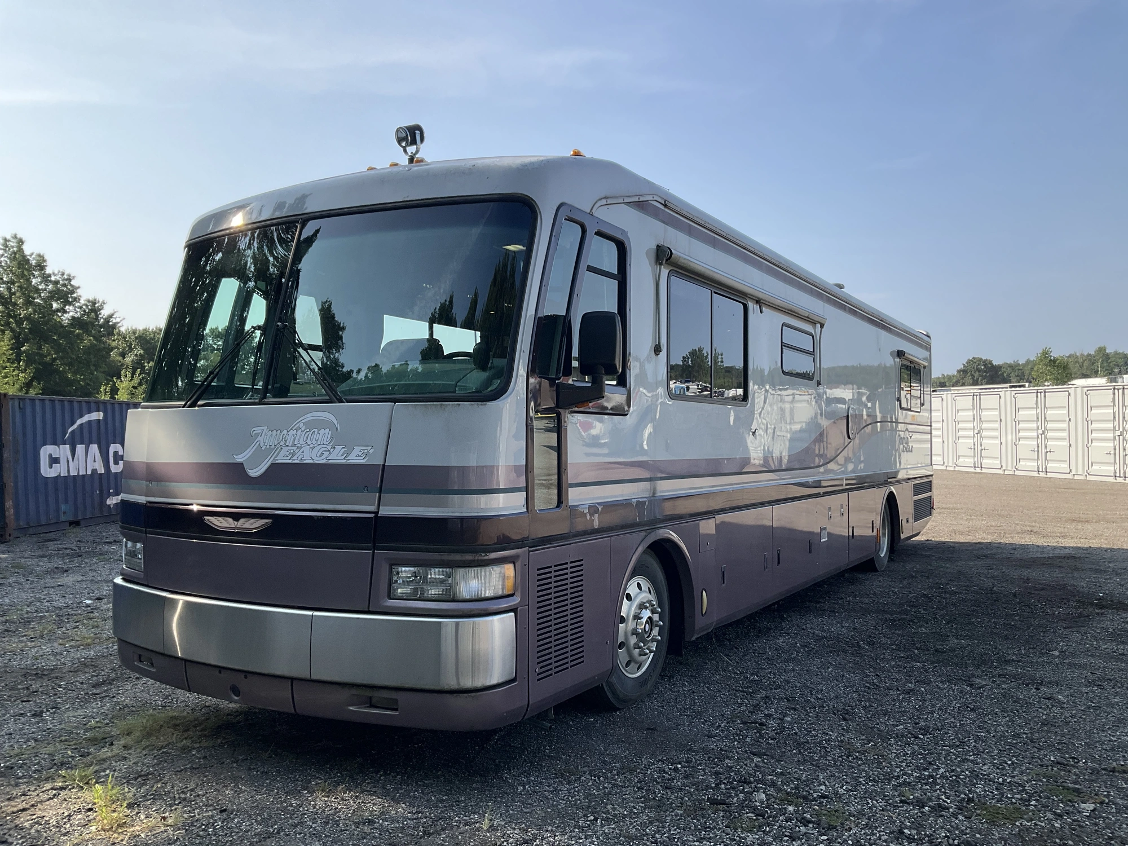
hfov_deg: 61.7
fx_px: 945
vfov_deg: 48.2
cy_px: 423
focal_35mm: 29
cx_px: 564
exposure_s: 1/1221
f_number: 1.8
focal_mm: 3
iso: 25
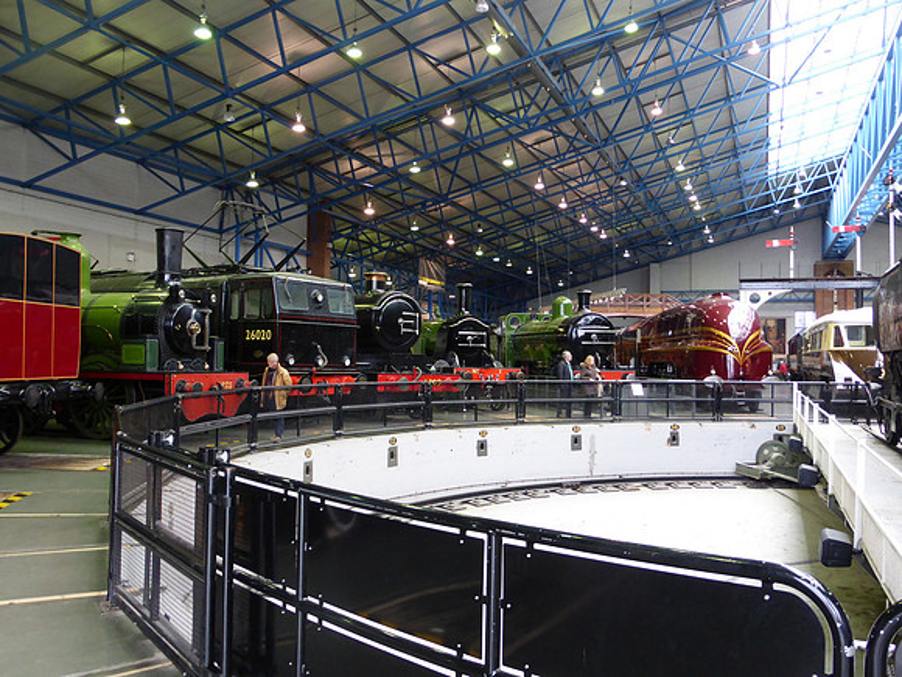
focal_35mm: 31
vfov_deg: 45.4
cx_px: 451
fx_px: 808
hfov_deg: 58.4
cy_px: 338
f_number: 3.6
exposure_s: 1/8
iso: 400
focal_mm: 5.4
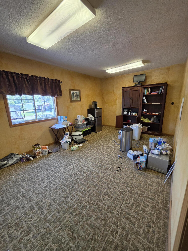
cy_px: 126
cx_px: 94
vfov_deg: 106.2
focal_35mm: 13
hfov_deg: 89.9
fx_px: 94
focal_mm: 2.2
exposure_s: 1/120
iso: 160
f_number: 1.9
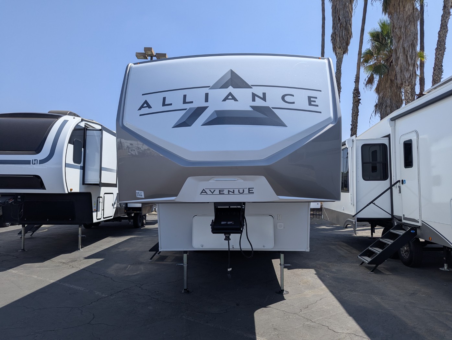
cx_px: 226
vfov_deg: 56.9
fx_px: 314
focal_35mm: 24
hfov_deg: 71.5
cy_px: 170
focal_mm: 6.81
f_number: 1.85
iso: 45
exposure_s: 1/2358
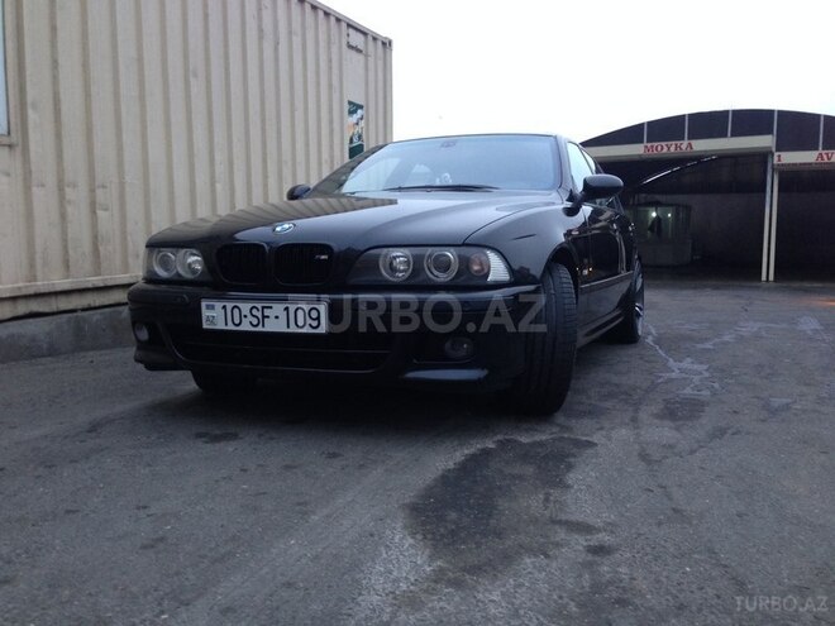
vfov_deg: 42.9
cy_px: 313
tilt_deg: -6.3
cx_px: 418
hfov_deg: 55.4
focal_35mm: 33
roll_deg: -1.2
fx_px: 796
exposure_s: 1/20
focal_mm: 4.12
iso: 100
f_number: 2.4
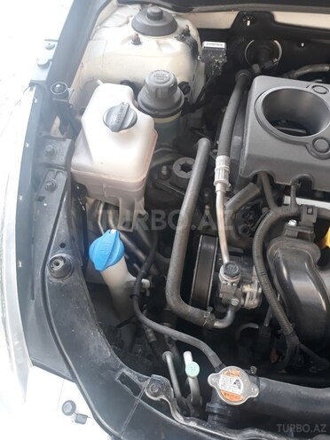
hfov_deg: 51.4
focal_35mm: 27
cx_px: 165
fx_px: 343
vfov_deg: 65.3
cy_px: 220
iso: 50
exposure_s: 1/50
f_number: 1.7
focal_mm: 3.71
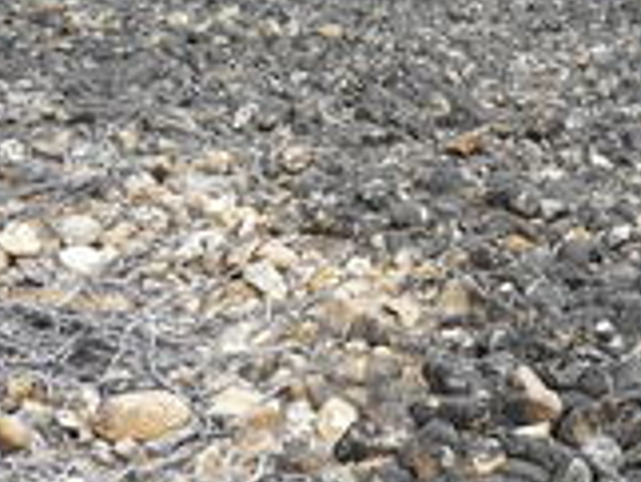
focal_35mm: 75
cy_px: 135
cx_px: 408
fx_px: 1390
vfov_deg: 19.6
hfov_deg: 25.9
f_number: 2.8
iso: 100
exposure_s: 1/800
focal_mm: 5.5
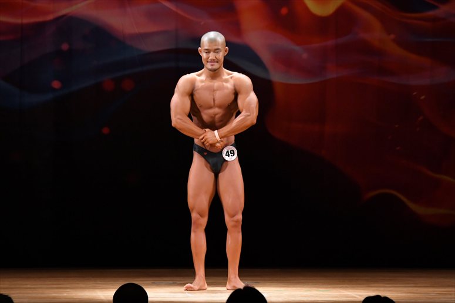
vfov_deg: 5.7
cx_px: 228
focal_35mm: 240
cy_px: 152
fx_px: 3032
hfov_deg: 8.6
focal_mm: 160
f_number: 5.6
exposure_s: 1/400
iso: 4000
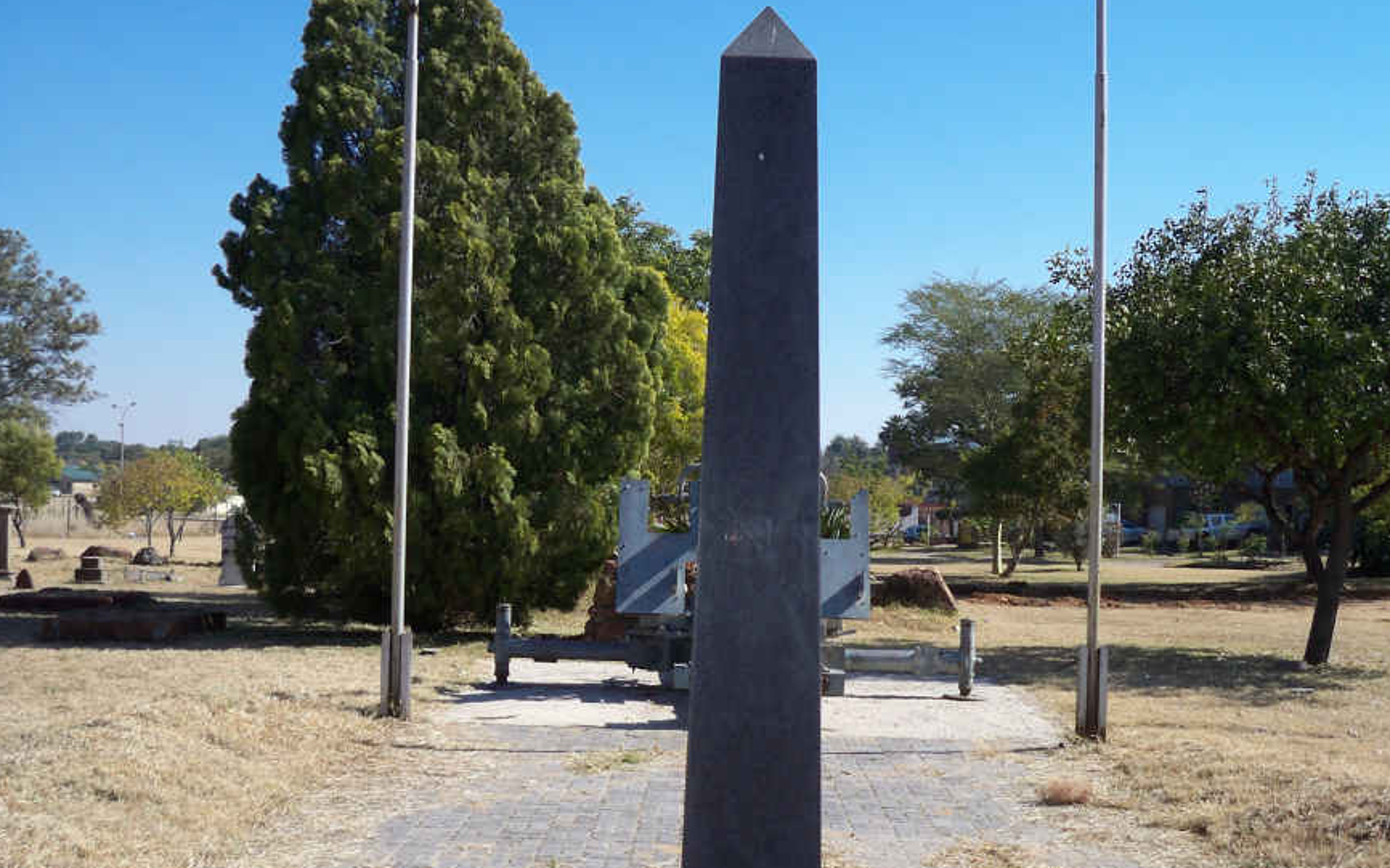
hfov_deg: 40.3
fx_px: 1894
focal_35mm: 50
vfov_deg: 25.8
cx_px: 698
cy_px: 455
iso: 64
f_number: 3.1
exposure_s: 1/800
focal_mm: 6.3
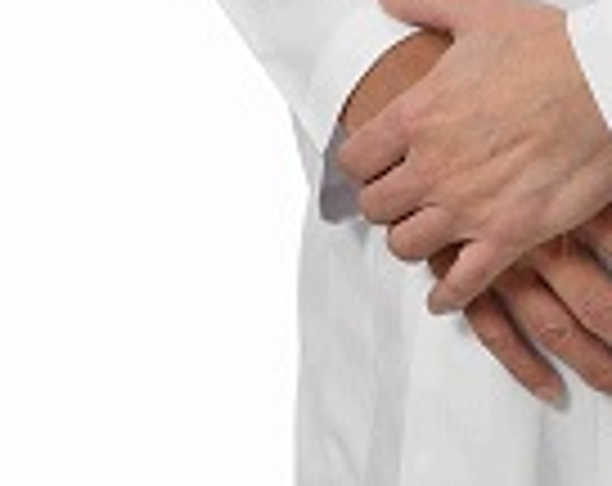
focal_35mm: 350
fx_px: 6321
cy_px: -670
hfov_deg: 5.5
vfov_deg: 4.3
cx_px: 616
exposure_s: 1/125
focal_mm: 98
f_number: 11
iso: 125
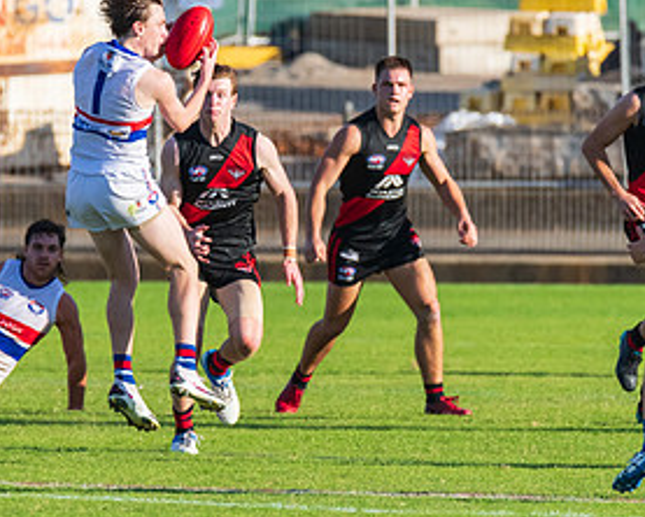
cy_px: 188
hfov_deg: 1.5
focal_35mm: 1293
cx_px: 257
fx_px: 24700
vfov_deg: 1.2
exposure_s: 1/3200
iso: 1000
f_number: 6.3
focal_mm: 600
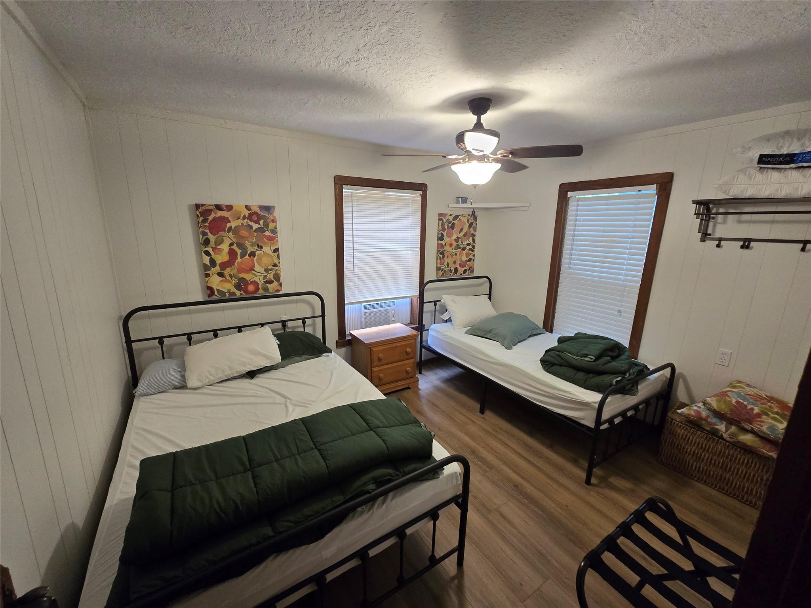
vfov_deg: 89.9
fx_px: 305
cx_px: 406
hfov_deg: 106.2
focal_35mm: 13
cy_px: 304
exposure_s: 1/60
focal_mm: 2.2
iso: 250
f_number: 2.2
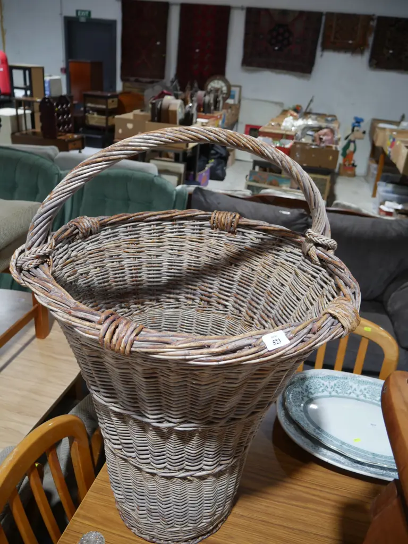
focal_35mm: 28
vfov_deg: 63.4
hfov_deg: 49.7
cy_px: 272
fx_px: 440
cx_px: 204
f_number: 3.5
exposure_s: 1/60
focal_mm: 14
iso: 320
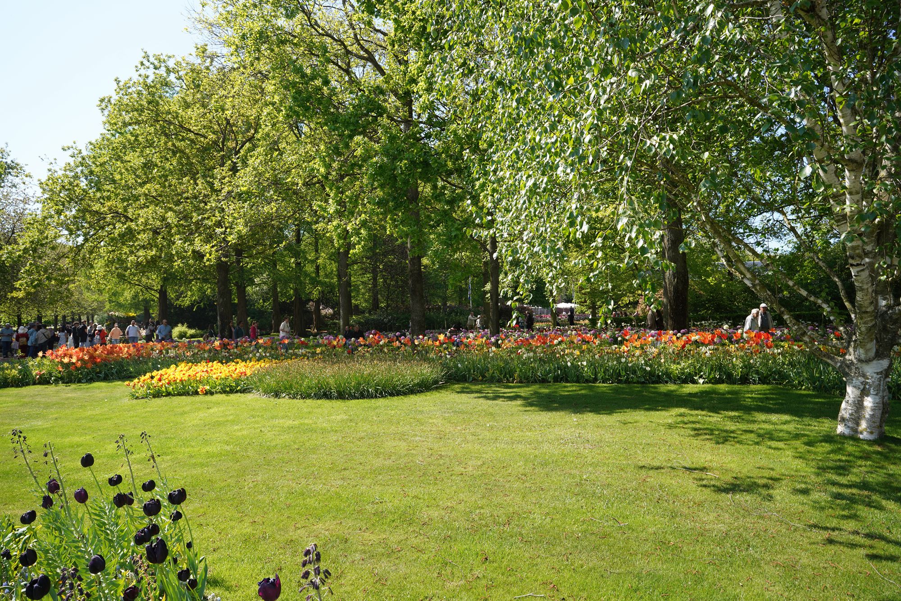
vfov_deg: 53.1
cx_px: 450
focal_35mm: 24
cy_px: 300
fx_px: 601
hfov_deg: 73.7
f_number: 8
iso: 100
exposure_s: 1/100
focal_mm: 24
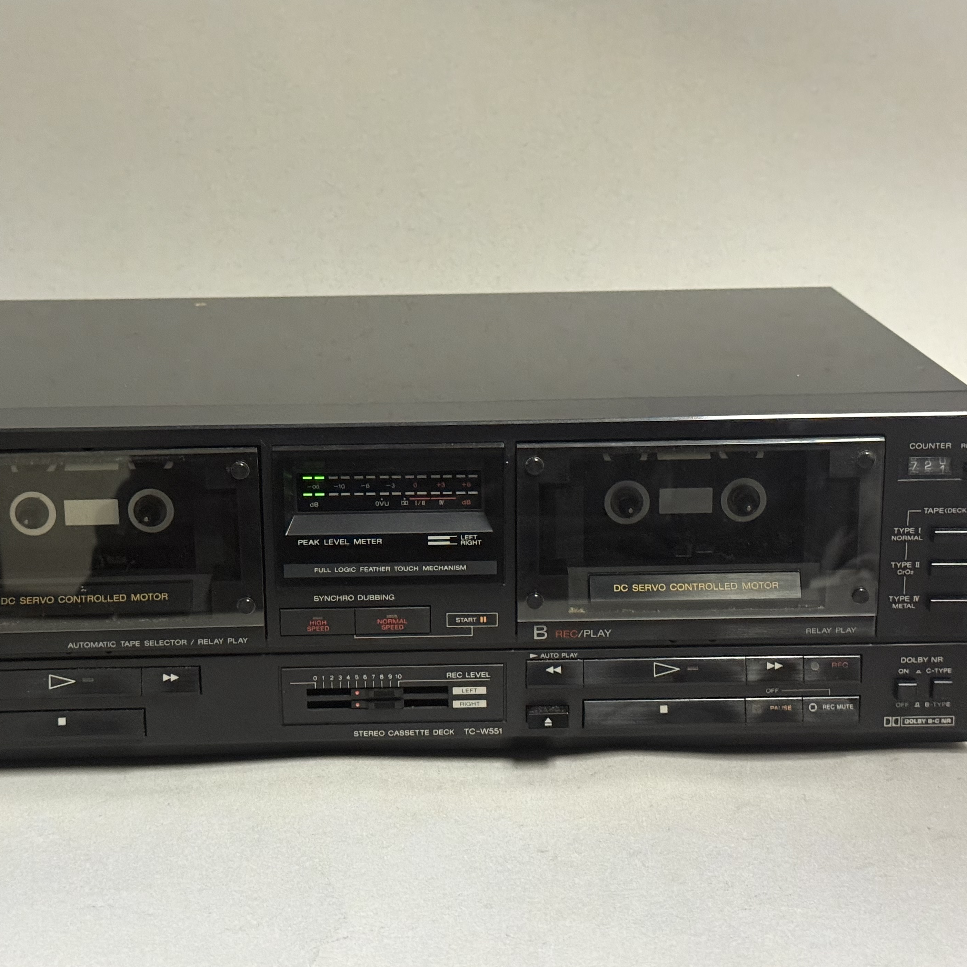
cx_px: 412
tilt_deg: -14.8
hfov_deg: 28.1
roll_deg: +1.0
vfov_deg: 28.2
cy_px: 460
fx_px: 1928
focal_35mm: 61
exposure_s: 1/40
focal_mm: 6.76
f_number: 1.78
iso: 320
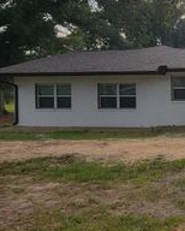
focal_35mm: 44
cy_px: 90
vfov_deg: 41.7
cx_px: 275
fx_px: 301
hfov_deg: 25.8
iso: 50
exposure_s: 1/854
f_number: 2.2
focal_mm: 2.2
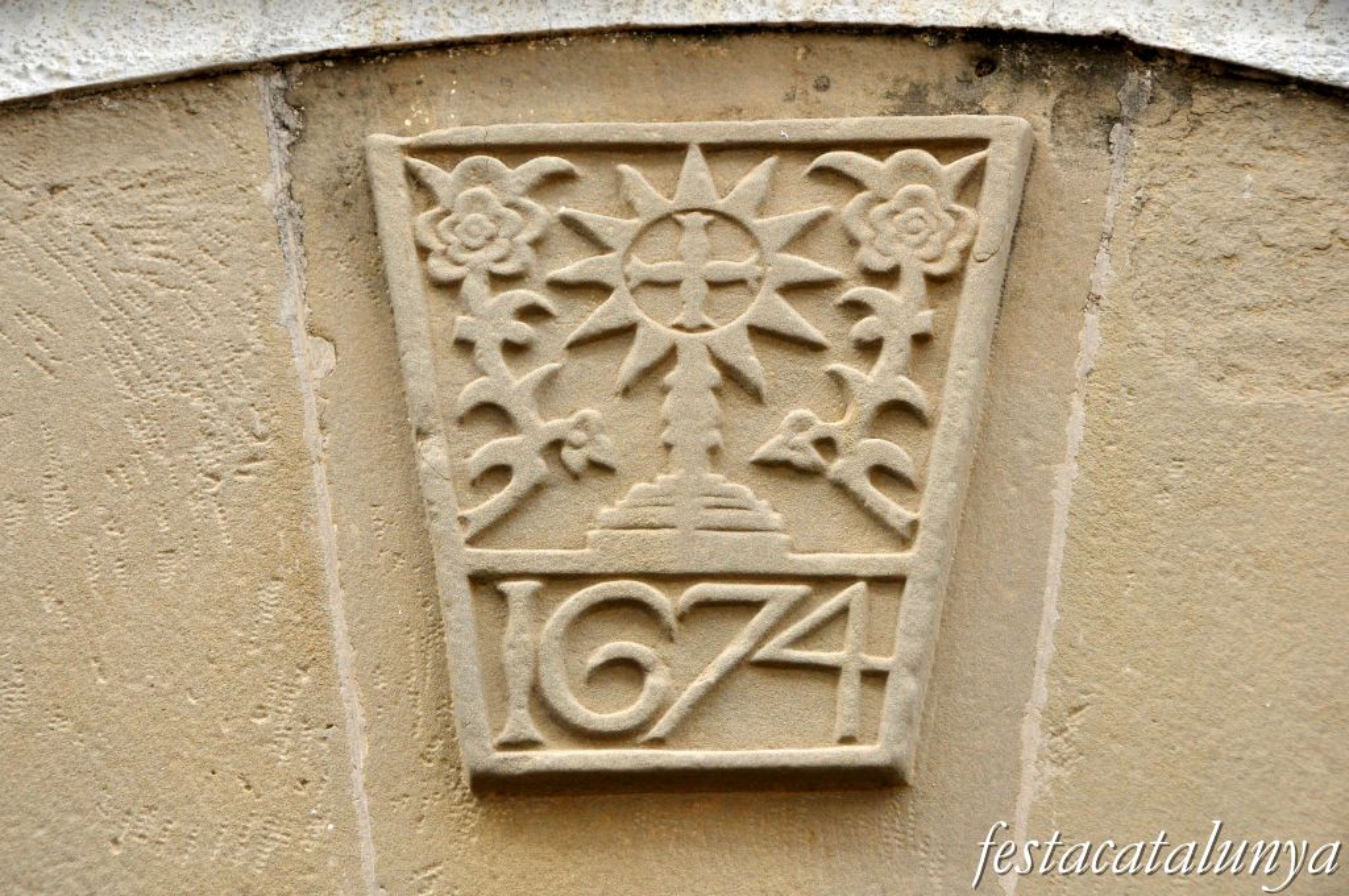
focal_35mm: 90
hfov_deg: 22.6
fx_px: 3368
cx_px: 674
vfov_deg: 15.1
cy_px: 448
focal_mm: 60
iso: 1000
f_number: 5
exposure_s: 1/400
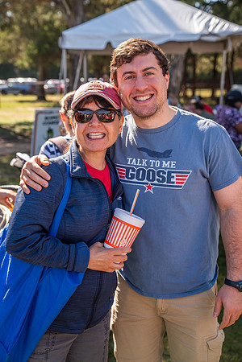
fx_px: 534
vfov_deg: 37.5
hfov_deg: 25.5
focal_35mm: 53
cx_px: 121
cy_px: 181
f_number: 4
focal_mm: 53
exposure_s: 1/320
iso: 160
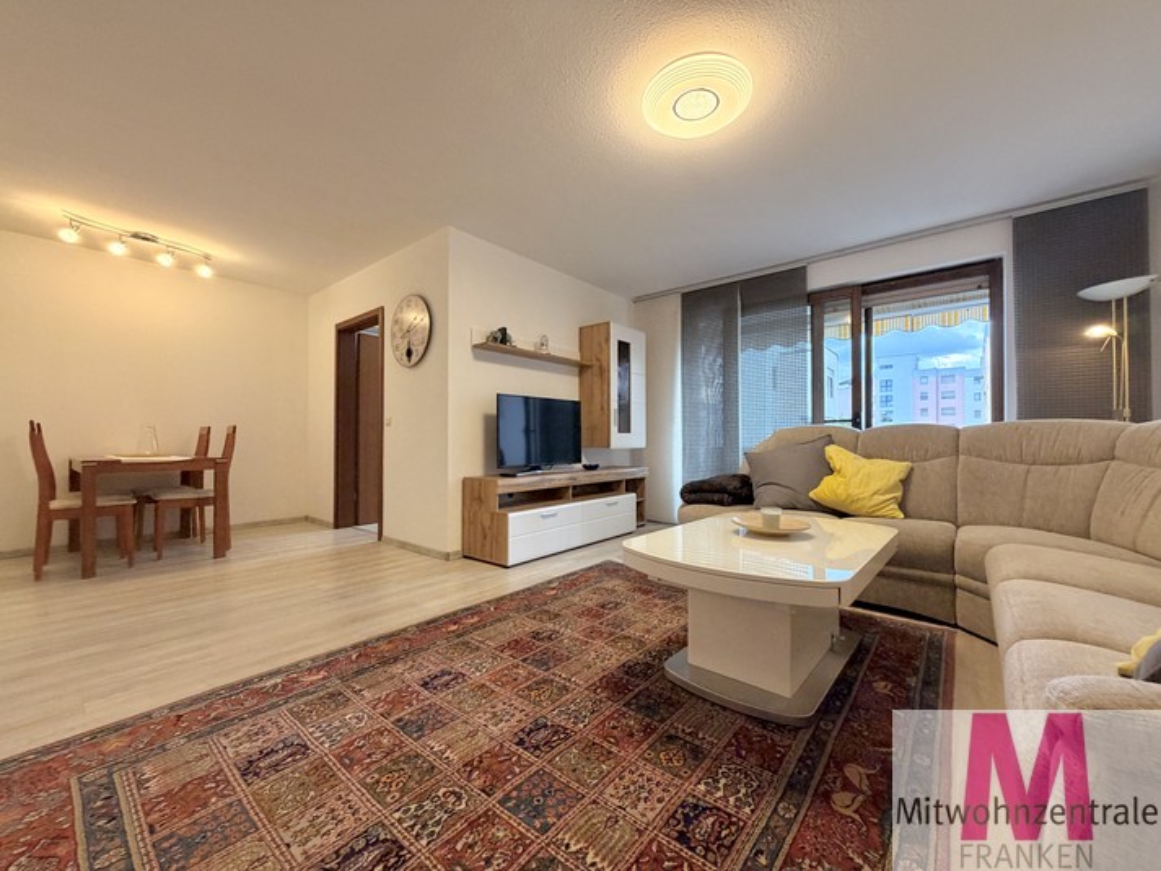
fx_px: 470
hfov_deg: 102.1
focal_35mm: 14
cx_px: 580
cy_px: 436
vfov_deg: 85.7
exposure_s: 1/100
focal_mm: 2.22
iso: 320
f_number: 2.2
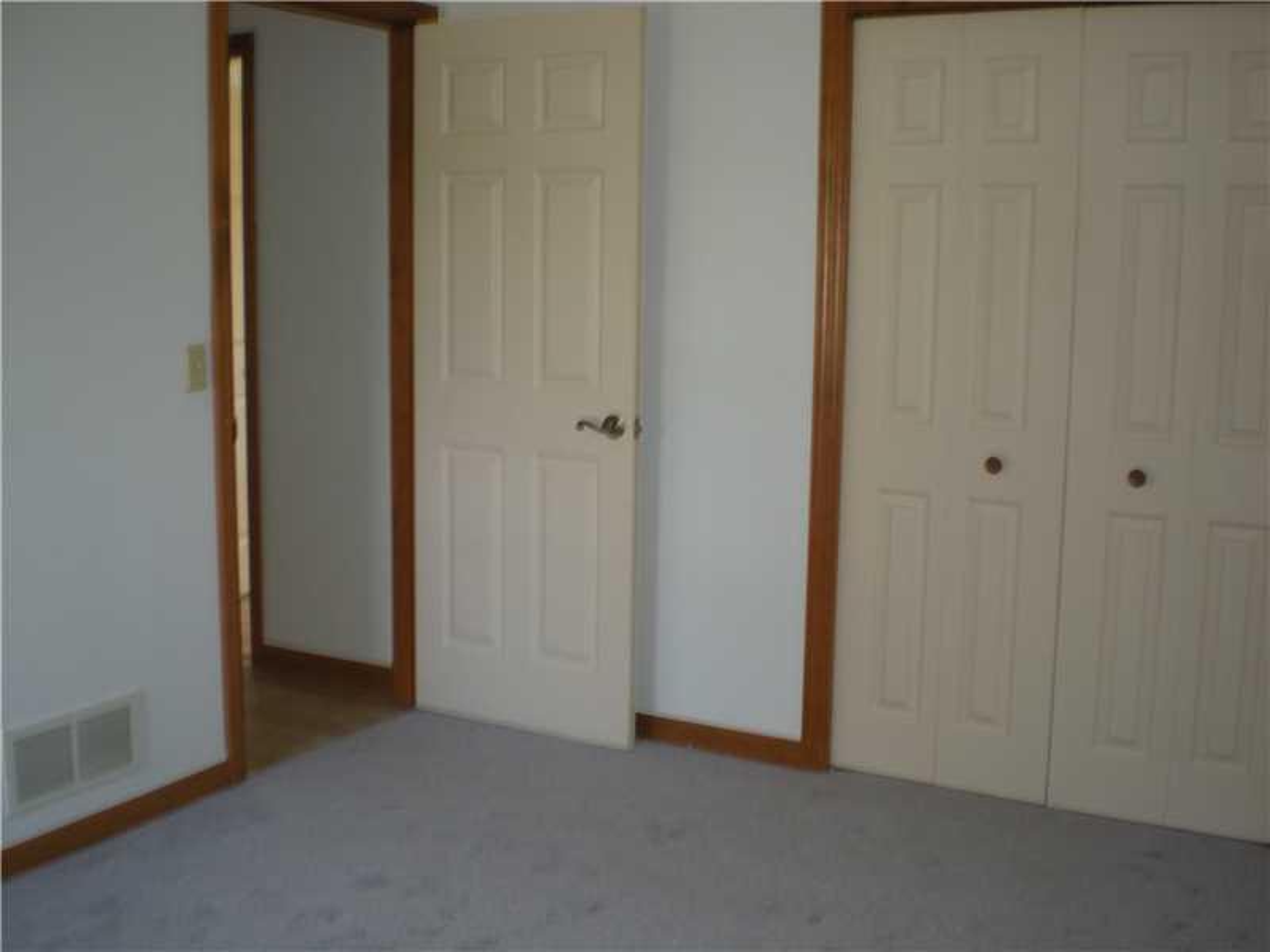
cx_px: 635
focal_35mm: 38
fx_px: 1394
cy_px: 476
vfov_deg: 37.7
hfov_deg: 49.0
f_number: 3.1
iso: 120
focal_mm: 6.3
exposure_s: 1/30
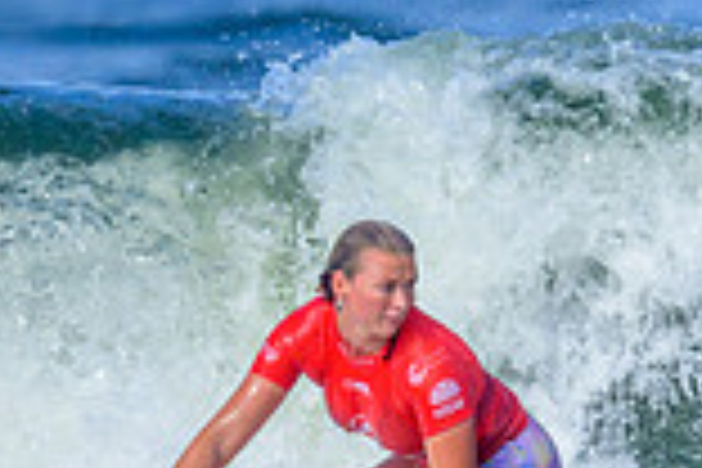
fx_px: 79495
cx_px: 681
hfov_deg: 0.5
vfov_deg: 0.3
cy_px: 397
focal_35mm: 4077
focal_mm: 800
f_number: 6.3
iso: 640
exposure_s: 1/3200
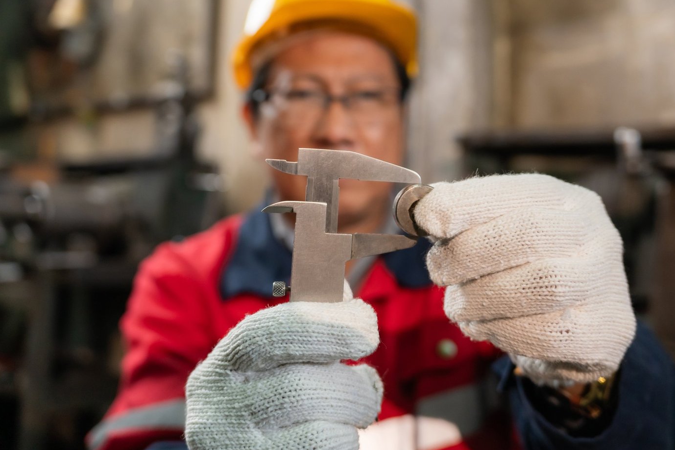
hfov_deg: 49.5
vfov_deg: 33.9
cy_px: 153
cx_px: 376
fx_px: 731
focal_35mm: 39
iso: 500
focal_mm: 28
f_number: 2.8
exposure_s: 1/80
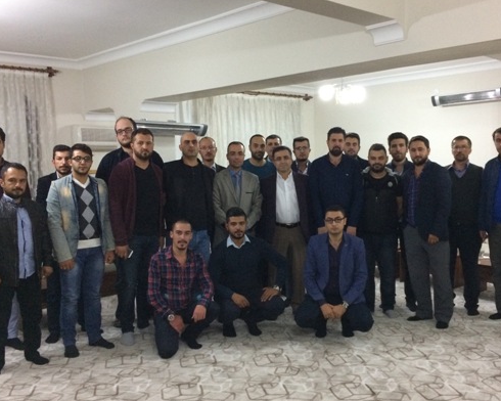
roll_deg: +0.9
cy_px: 204
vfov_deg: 40.1
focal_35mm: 37
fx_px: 549
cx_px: 277
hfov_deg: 49.0
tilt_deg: -5.0
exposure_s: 1/17
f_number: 2.2
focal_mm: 4.15
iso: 320
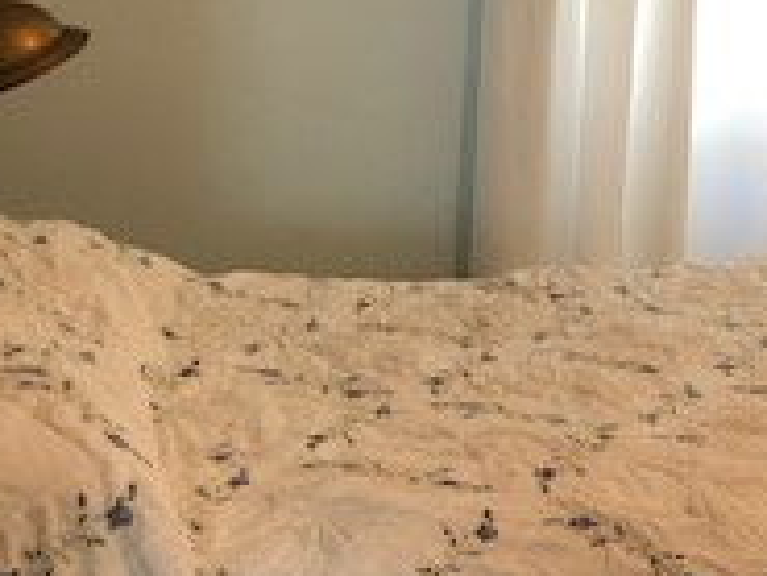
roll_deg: -2.5
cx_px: 730
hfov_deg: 19.7
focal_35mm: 97
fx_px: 2151
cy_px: 153
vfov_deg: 15.2
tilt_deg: -9.3
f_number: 1.8
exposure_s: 1/15
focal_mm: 4
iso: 50
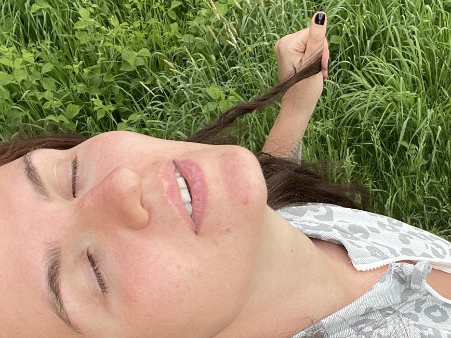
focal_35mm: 53
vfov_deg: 26.8
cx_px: 262
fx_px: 691
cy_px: 286
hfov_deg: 36.1
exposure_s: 1/121
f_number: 2.2
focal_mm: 2.71
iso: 32
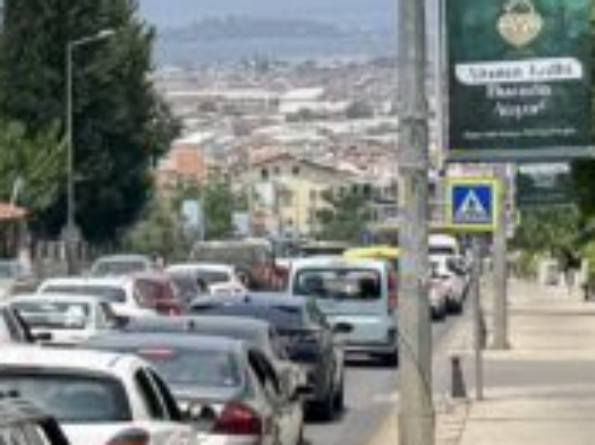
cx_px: -1544
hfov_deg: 8.2
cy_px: 360
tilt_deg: -2.1
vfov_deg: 8.4
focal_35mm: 176
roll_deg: -0.2
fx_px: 3023
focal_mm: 6.76
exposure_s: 1/5348
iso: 80
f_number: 1.78
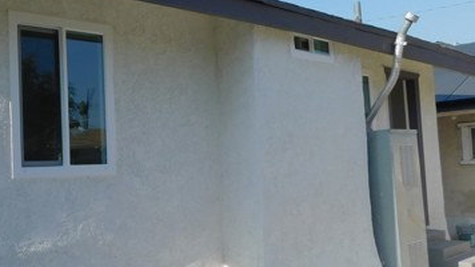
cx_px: 115
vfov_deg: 26.5
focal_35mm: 45
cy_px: 139
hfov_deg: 43.9
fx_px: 567
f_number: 3
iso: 125
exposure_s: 1/1250
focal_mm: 4
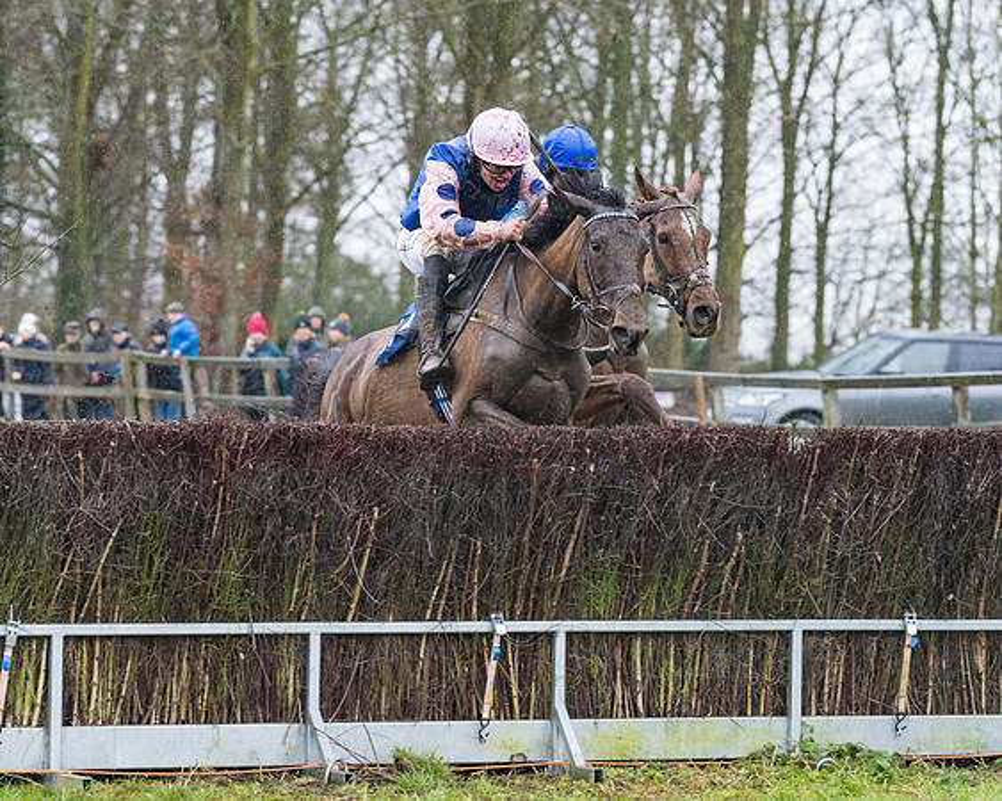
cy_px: 363
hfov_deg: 11.1
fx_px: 5156
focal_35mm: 174
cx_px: 458
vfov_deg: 8.9
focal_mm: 135
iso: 1600
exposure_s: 1/1000
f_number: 4
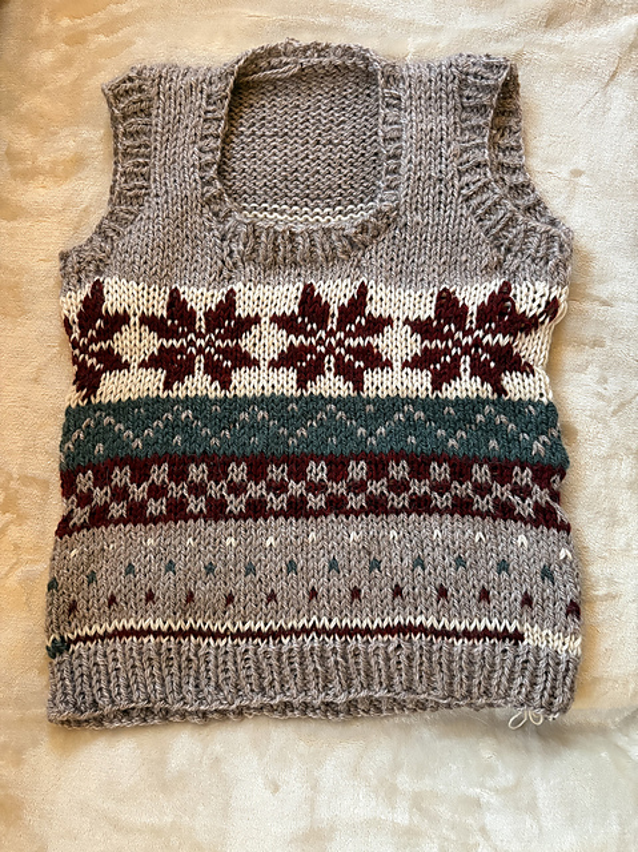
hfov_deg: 53.0
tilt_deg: -82.3
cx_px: 319
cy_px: 426
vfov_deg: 67.3
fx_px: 640
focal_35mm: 26
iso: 500
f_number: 1.6
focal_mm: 5.96
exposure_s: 1/40
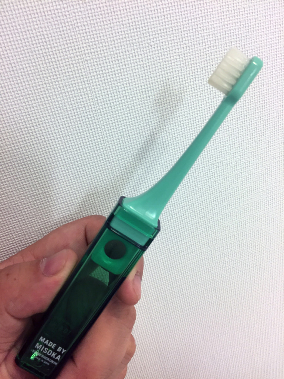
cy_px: 190
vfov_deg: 61.7
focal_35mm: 29
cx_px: 142
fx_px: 317
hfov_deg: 48.2
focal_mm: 4.15
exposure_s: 1/33
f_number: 2.2
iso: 125
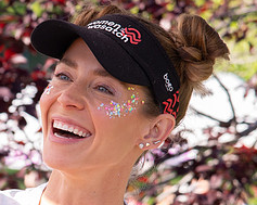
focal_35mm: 456
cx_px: -26
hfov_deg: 4.2
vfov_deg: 3.4
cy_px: 181
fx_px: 3464
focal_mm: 105
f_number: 7.1
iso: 500
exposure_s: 1/250
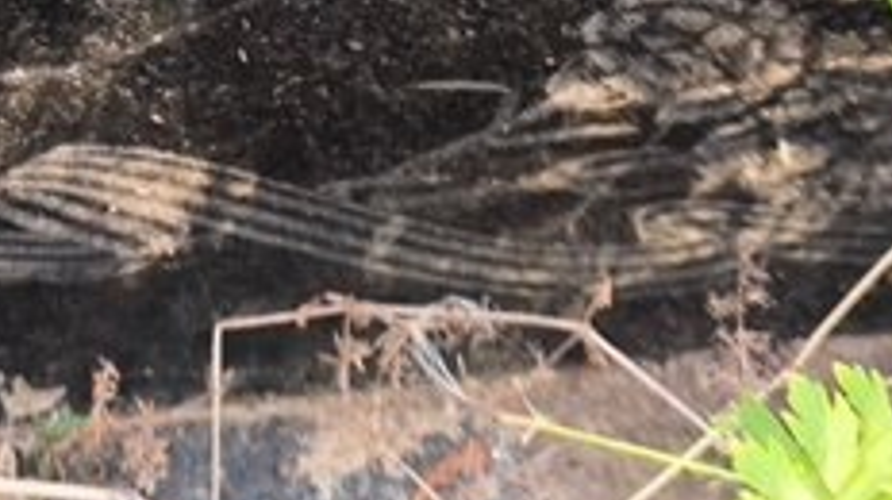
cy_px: -512
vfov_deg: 6.3
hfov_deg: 11.4
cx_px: 90
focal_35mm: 188
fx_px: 4443
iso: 64
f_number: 1.7
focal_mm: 4.71
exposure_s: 1/50
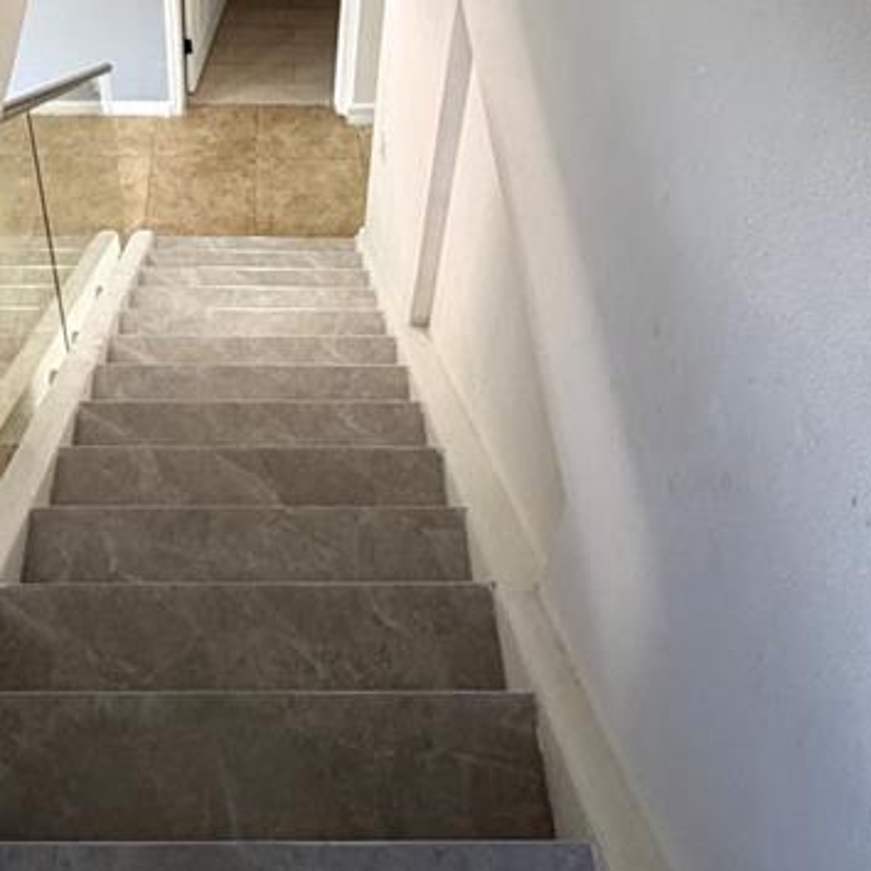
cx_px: 261
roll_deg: -0.5
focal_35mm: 42
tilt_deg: -40.5
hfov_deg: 39.3
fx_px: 1196
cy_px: 39
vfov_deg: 36.7
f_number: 2.2
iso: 320
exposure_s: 1/120
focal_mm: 2.22
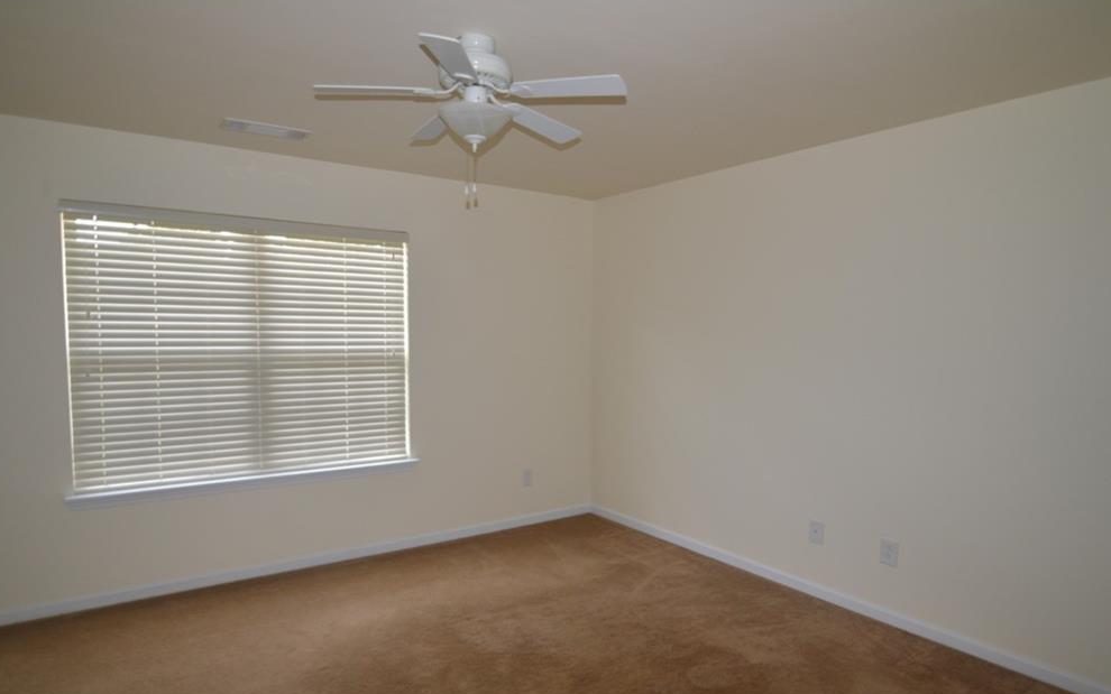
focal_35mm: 21
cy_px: 372
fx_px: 622
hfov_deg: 83.6
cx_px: 548
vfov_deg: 58.3
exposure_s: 1/60
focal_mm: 13
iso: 500
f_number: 2.8
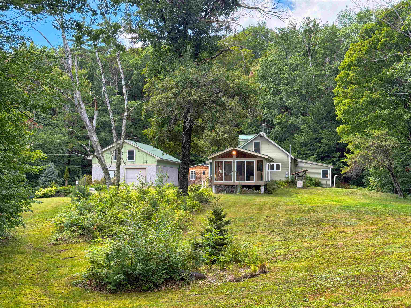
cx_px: 206
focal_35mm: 48
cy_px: 154
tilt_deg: +3.0
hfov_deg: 39.7
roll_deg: -0.2
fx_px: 570
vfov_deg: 30.3
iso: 100
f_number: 1.8
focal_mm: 6.8
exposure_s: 1/545
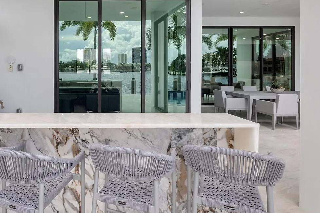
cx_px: 89
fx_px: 231
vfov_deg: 48.6
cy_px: 69
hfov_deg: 66.1
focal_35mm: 26
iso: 100
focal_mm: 10
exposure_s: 1/125
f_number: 11
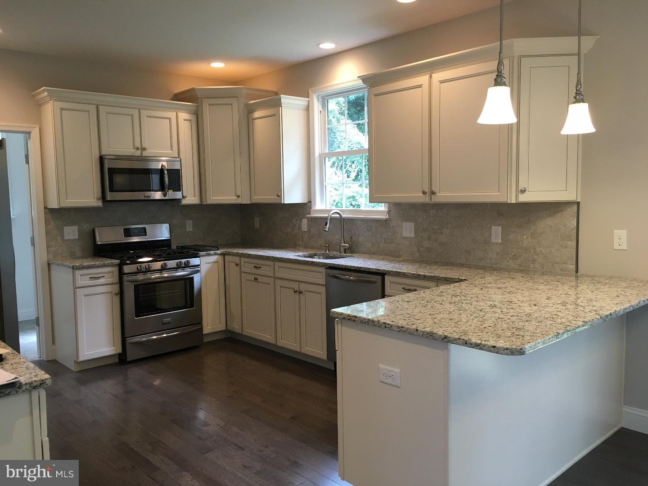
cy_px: 243
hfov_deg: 61.7
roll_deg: +1.1
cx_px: 324
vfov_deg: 48.2
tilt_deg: -3.3
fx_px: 543
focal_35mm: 29
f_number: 2.2
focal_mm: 4.15
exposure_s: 1/30
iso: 40
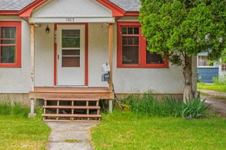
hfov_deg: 46.4
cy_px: 69
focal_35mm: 41
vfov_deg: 32.4
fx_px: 258
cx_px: 72
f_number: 9
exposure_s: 1/160
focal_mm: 26.1
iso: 250
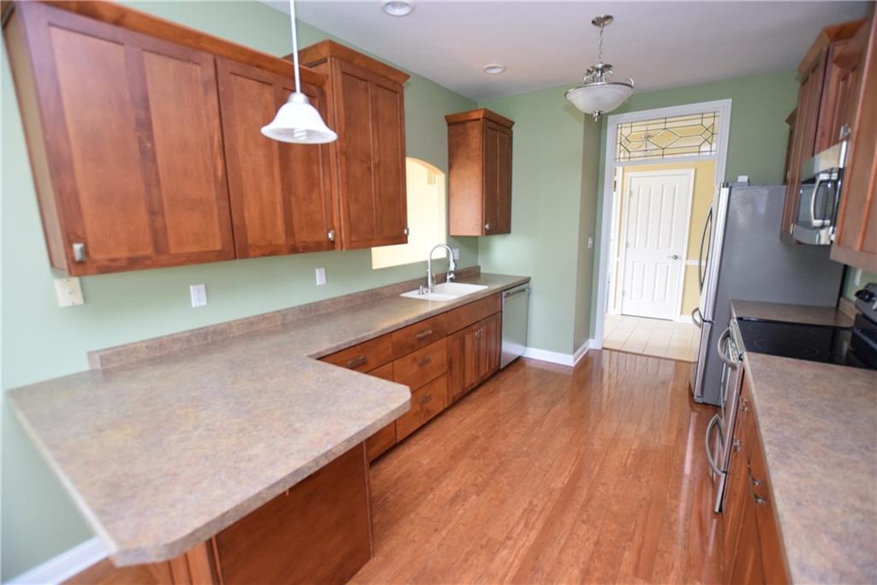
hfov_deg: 100.4
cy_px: 292
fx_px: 365
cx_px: 438
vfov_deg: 77.3
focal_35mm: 15
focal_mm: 10
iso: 1100
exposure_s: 1/60
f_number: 3.5
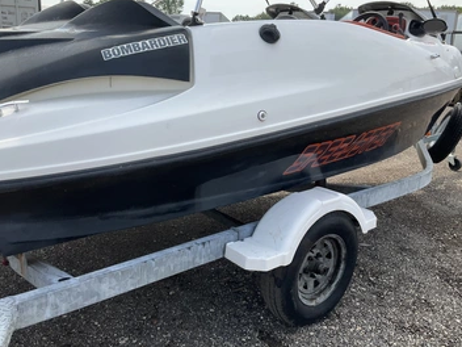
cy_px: 159
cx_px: 231
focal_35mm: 33
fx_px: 440
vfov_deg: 42.9
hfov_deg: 55.4
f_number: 1.8
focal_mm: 3
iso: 25
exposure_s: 1/1055
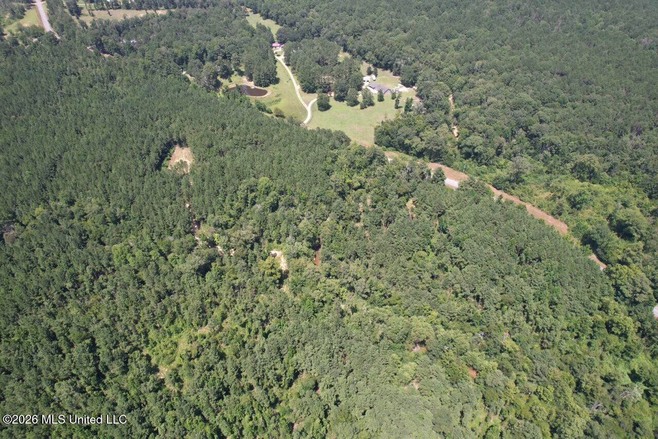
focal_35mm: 22
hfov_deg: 78.6
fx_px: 402
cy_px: 220
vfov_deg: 57.2
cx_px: 329
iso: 110
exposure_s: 1/800
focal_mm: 8.4
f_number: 2.8
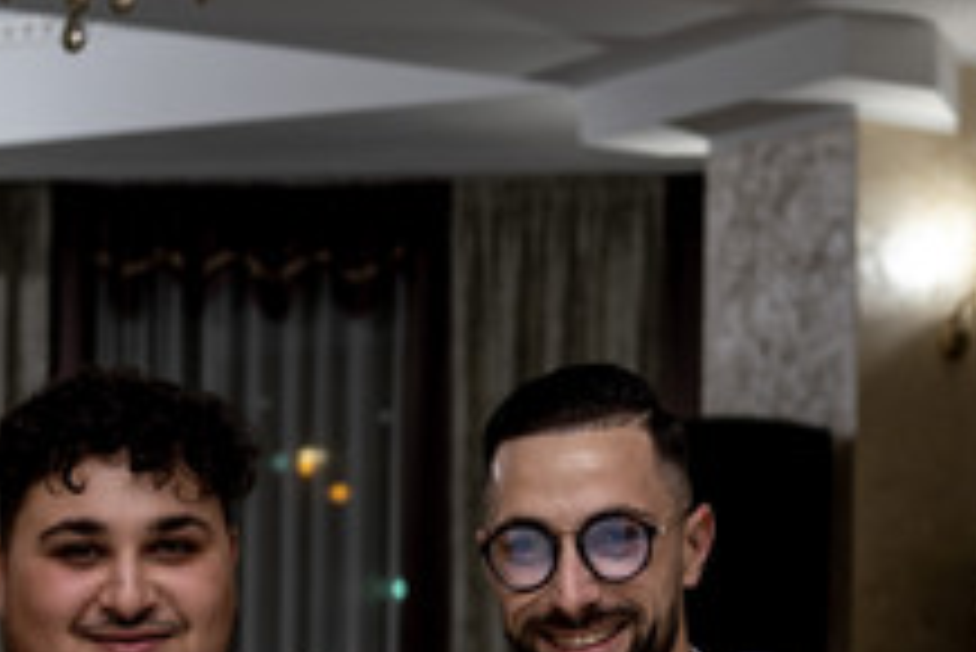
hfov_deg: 19.8
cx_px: 432
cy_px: 704
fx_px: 2794
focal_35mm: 103
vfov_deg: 13.1
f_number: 1.8
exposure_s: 1/200
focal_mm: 23
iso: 640
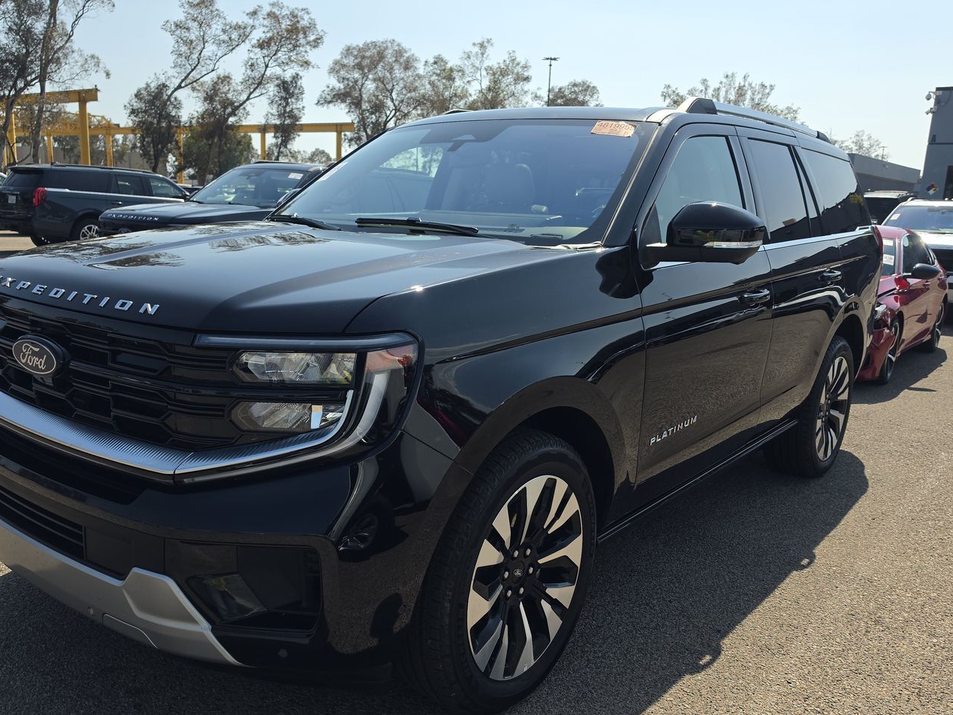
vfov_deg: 48.2
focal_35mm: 29
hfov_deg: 61.6
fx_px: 798
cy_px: 367
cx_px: 448
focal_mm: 6.5
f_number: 1.4
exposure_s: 1/866
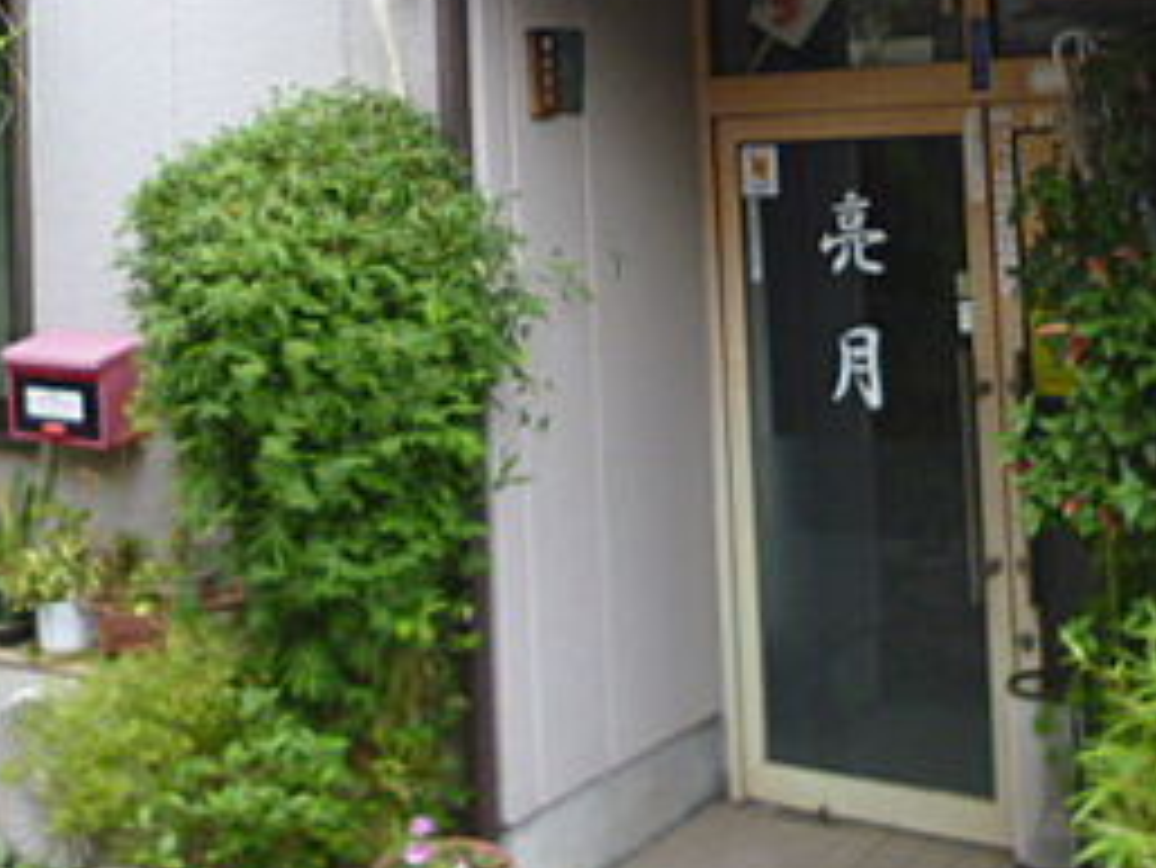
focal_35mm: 53
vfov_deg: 26.0
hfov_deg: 36.1
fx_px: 1771
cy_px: -13
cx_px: 513
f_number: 2.5
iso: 160
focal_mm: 4.3
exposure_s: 1/60
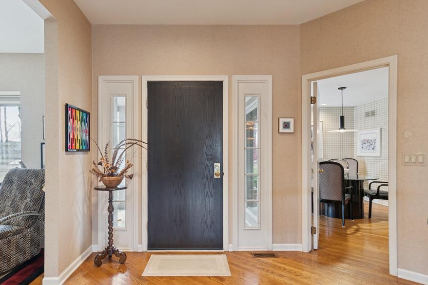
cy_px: 153
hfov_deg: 80.9
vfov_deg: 59.4
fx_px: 250
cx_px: 191
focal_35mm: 21
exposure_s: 1/8
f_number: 8
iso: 400
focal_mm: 12
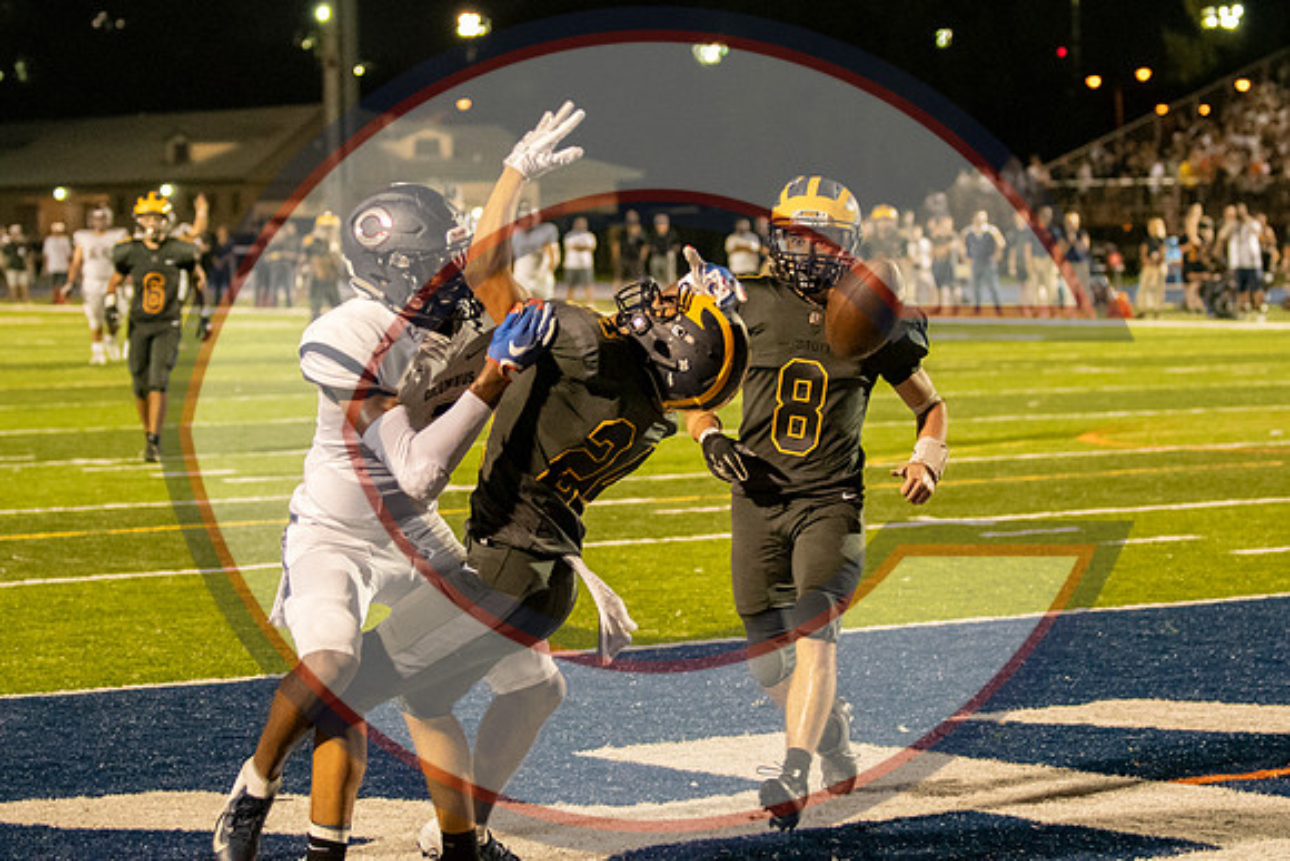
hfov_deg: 16.0
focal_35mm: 128
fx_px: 4591
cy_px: 336
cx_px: 604
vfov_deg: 10.7
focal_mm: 70
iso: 10000
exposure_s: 1/1000
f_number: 2.8
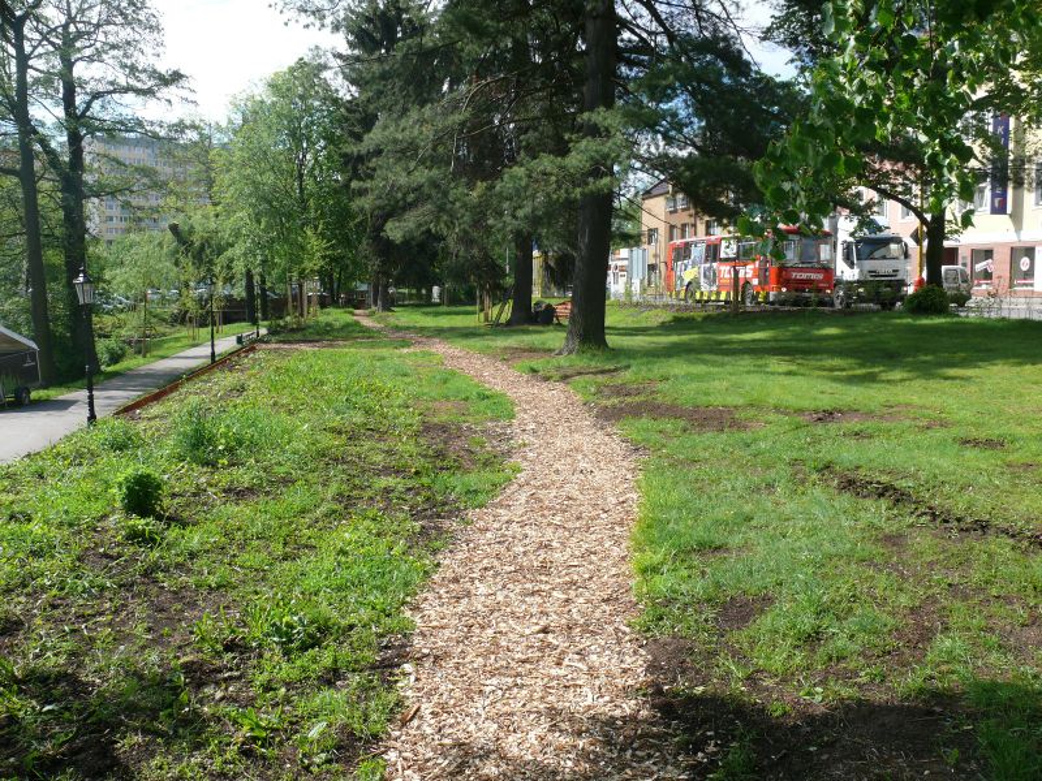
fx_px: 1054
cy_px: 390
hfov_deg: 52.6
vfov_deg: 40.7
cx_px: 521
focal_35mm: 35
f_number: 5.6
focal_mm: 7.4
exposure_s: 1/320
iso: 100
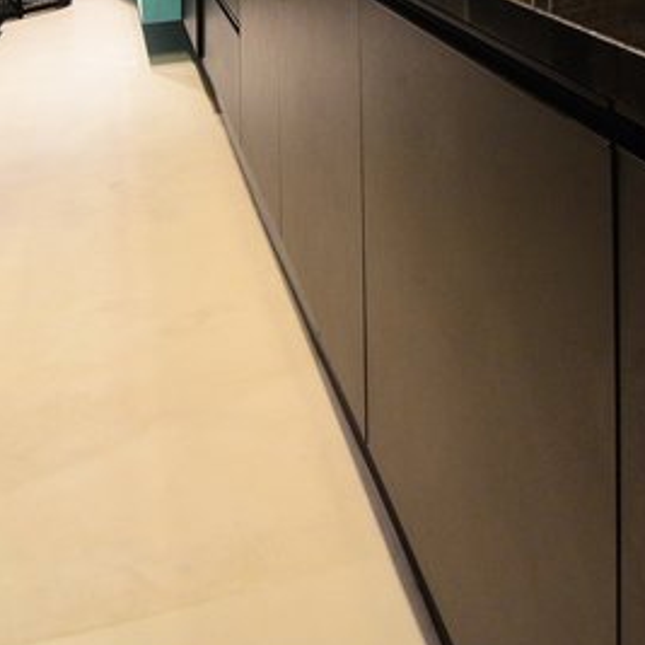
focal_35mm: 36
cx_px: 316
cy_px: -76
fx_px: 761
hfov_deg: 45.9
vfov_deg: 37.8
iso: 1600
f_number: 5.6
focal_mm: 11
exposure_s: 1/30
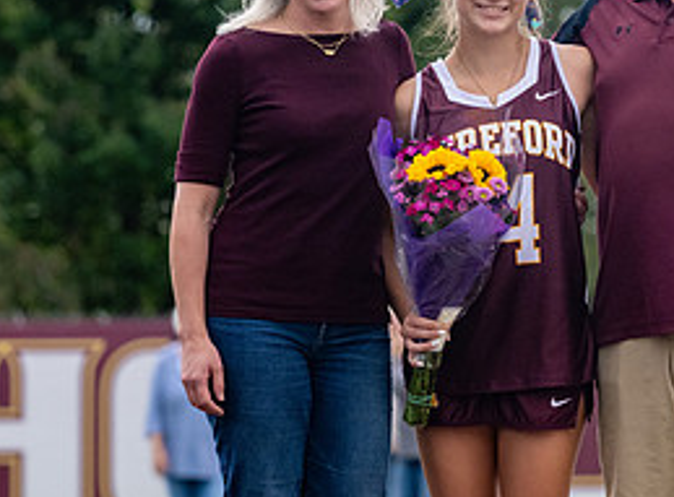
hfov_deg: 5.1
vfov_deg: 3.8
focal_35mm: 391
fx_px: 7567
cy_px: 262
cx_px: 563
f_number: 4.5
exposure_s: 1/640
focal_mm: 145
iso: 1600
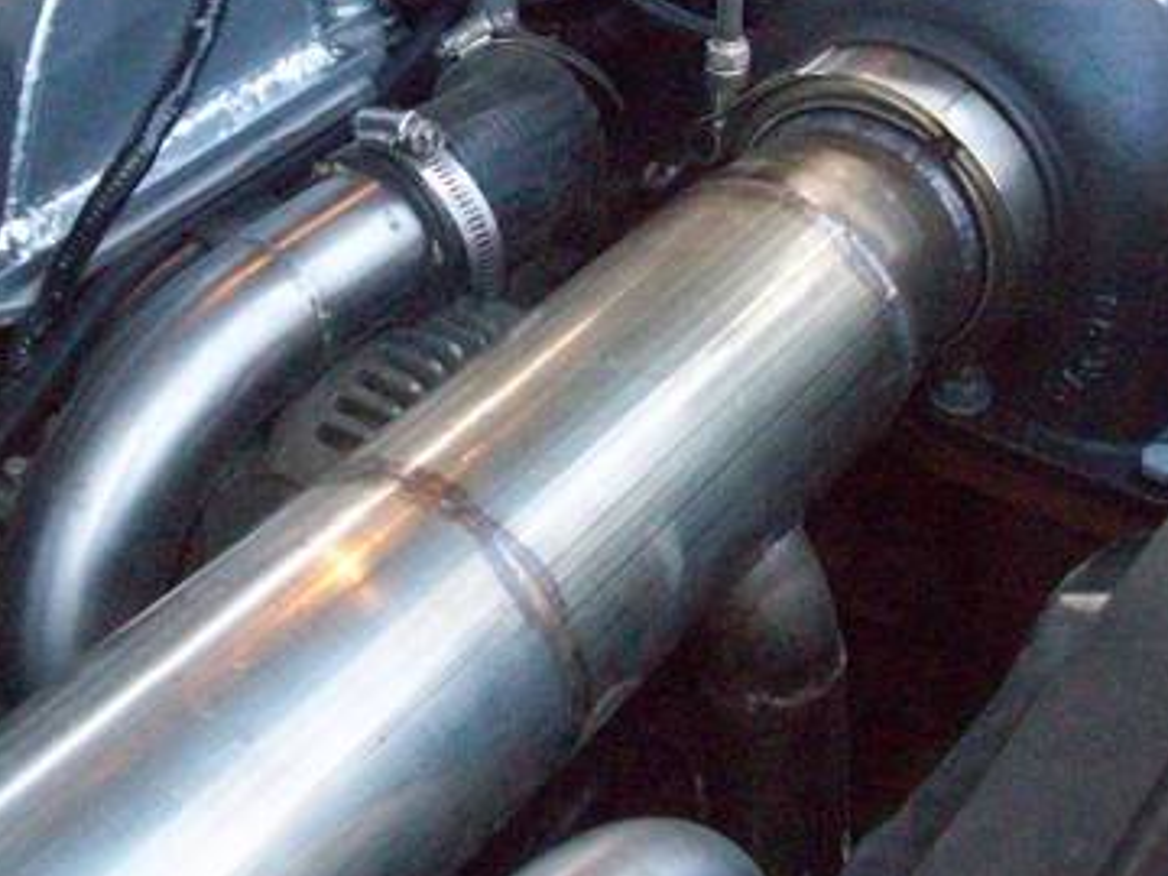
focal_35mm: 64
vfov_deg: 22.7
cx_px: 597
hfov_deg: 30.3
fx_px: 2159
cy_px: 214
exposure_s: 1/128
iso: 678
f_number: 2.7
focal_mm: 6
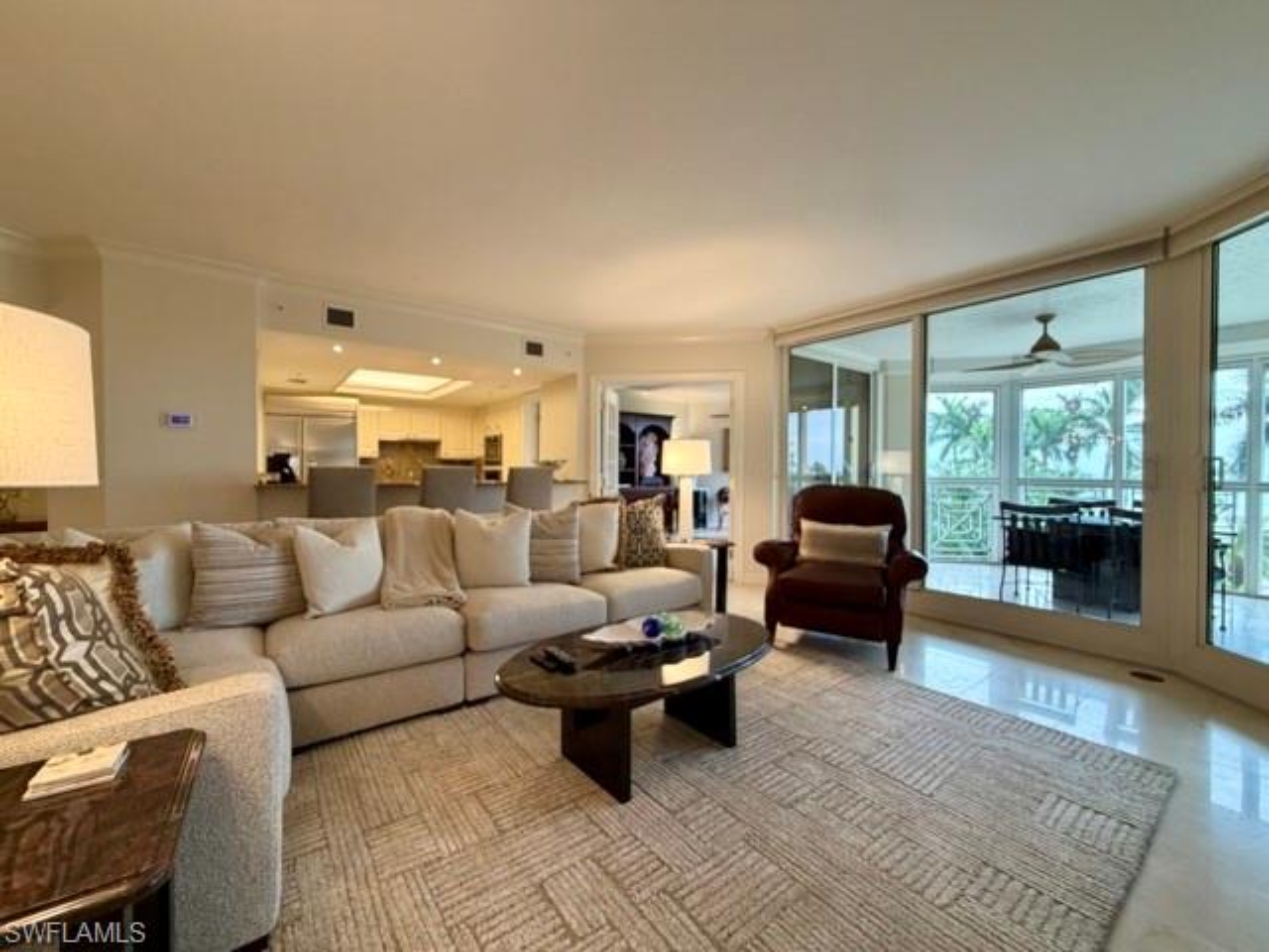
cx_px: 634
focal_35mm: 14
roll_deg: -0.4
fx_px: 513
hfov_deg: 102.1
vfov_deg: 85.7
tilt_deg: -1.1
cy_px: 476
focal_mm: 2.22
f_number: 2.2
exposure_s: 1/60
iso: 160
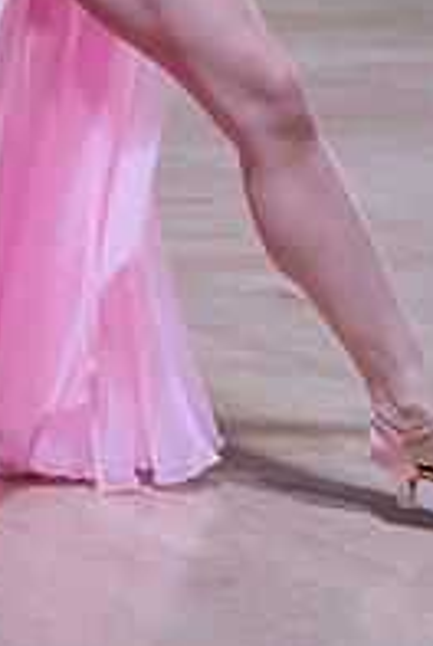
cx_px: -97
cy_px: -246
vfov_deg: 9.7
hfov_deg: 6.6
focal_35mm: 206
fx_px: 3703
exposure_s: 1/400
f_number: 4
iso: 640
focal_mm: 70
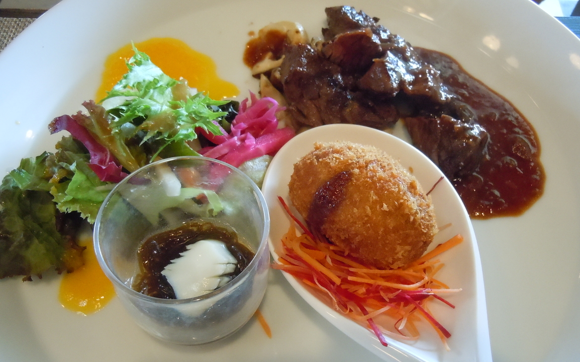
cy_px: 184
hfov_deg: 54.0
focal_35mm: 36
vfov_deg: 35.3
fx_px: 569
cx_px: 292
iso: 800
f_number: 4
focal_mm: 5.9
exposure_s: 1/25
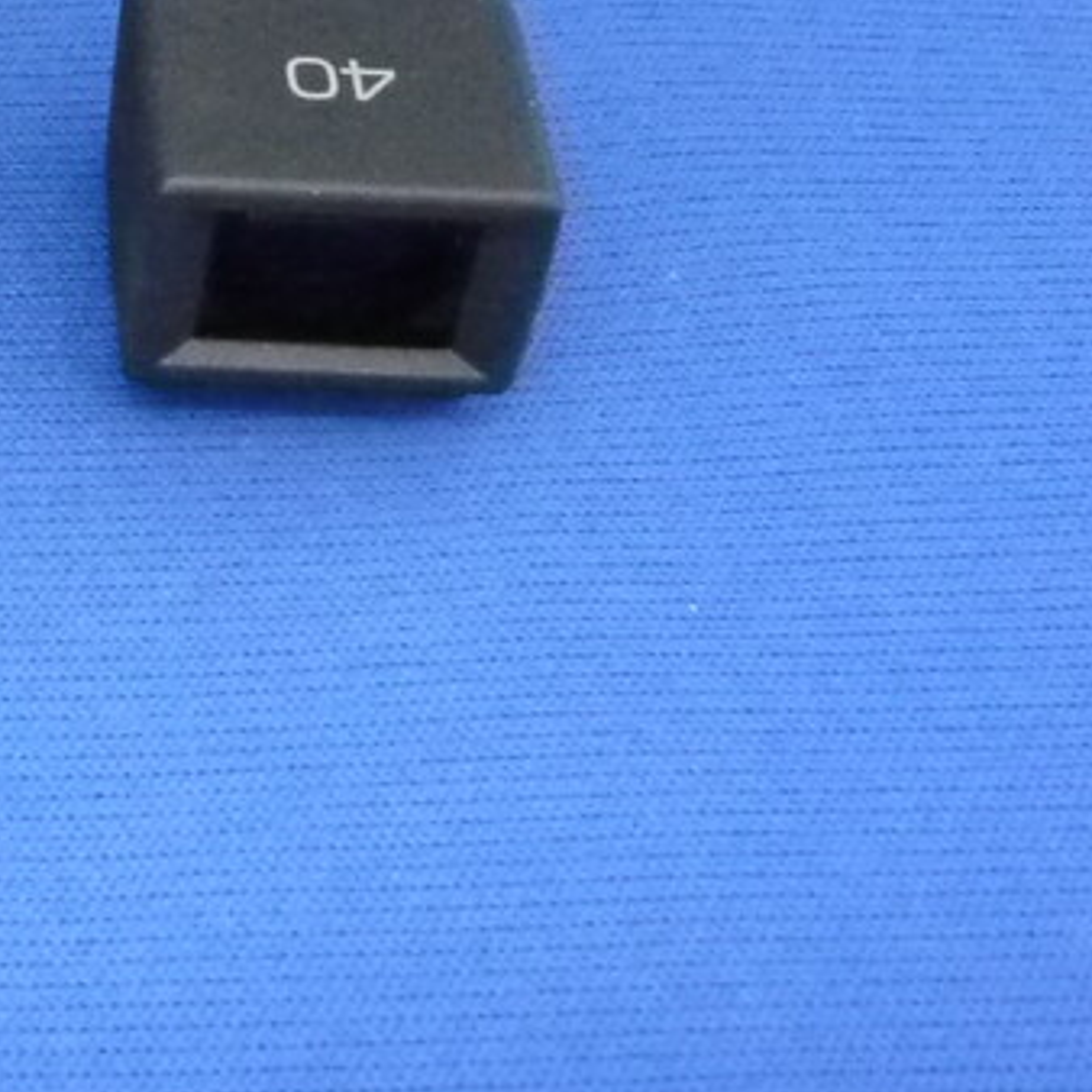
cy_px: 55
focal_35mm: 91
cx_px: -530
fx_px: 3248
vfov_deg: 18.7
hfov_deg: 17.3
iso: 800
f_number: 3
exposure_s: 1/40
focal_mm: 5.2
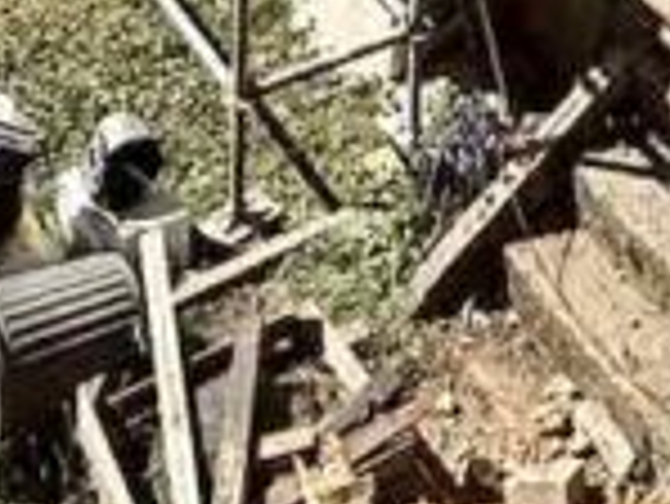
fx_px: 1860
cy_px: -981
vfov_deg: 10.8
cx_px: 616
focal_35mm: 96
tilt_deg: -4.4
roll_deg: -1.6
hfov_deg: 20.0
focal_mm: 2.22
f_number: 2.2
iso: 50
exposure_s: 1/2320
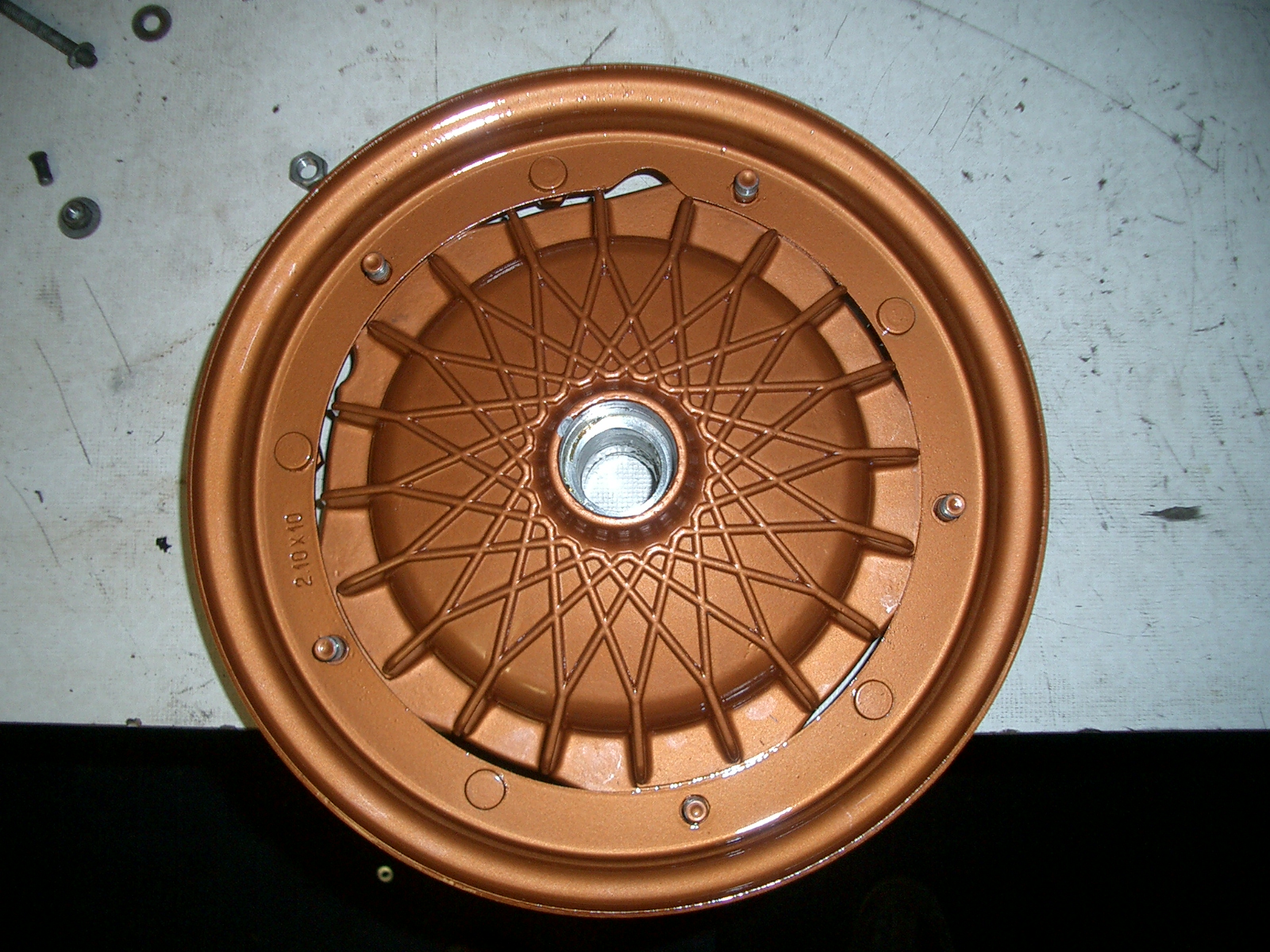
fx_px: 1284
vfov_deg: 40.7
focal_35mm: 35
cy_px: 476
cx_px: 635
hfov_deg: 52.6
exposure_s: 1/40
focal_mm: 5.8
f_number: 2.6
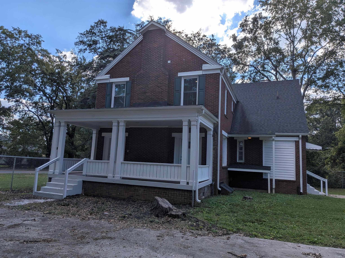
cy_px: 129
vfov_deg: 56.8
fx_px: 239
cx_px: 172
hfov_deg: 71.6
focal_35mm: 24
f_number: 1.7
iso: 40
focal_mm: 4.53
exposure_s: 1/3906
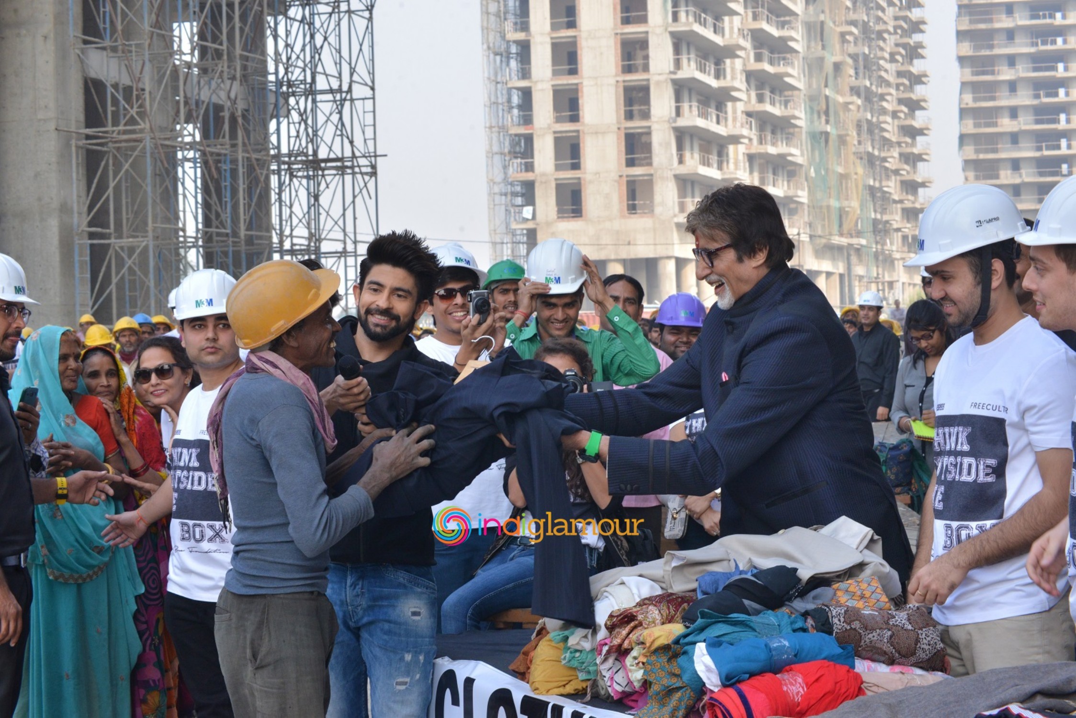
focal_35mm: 75
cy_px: 359
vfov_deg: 18.2
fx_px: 2242
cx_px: 538
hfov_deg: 27.0
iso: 1250
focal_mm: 75
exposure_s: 1/250
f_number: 14
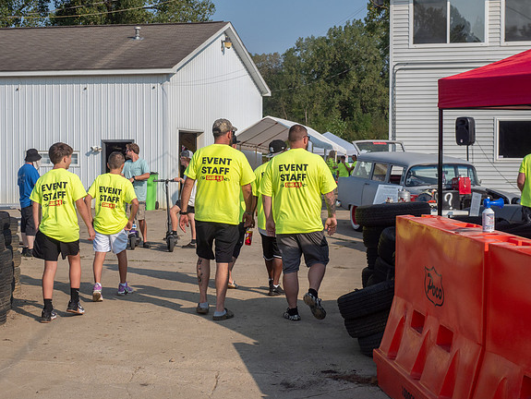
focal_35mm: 65
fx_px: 998
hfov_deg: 29.8
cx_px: 267
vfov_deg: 22.6
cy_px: 200
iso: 200
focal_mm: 31
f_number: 7.1
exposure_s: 1/1250
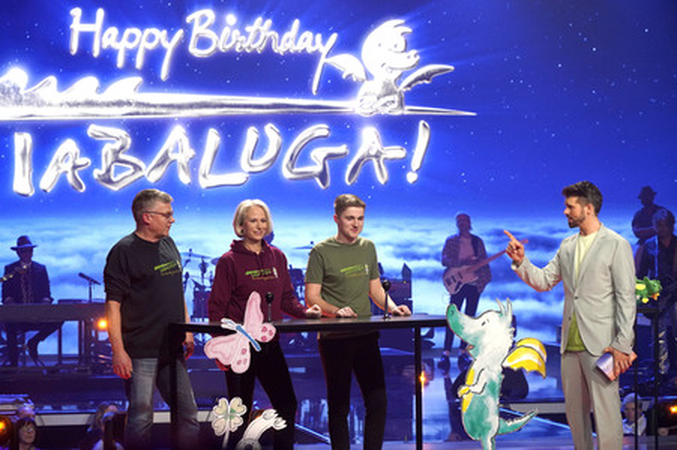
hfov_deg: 20.6
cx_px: 338
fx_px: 1860
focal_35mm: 99
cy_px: 225
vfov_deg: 13.8
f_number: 5.6
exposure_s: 1/160
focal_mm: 99
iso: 3200
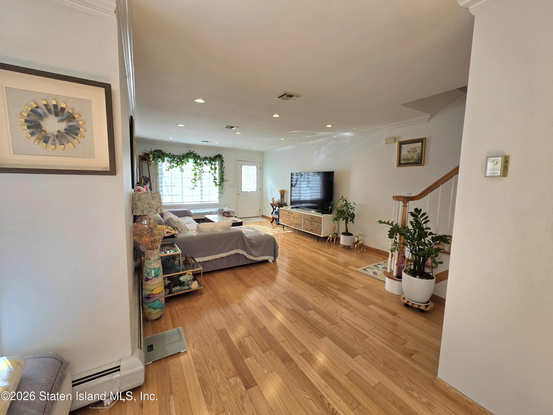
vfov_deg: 89.9
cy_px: 208
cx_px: 276
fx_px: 208
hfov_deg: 106.2
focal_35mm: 13
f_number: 1.9
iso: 40
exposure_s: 1/208
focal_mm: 2.2
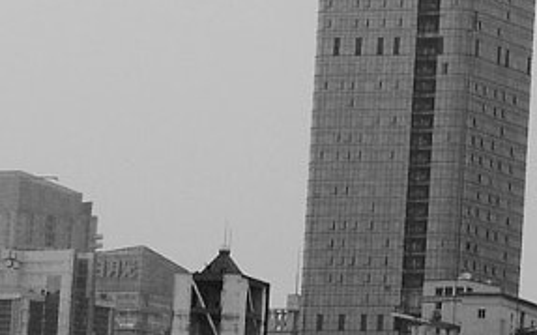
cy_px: 201
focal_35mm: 410
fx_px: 5997
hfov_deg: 5.0
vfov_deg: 3.2
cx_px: 1108
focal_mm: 48
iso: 320
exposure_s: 1/500
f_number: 8
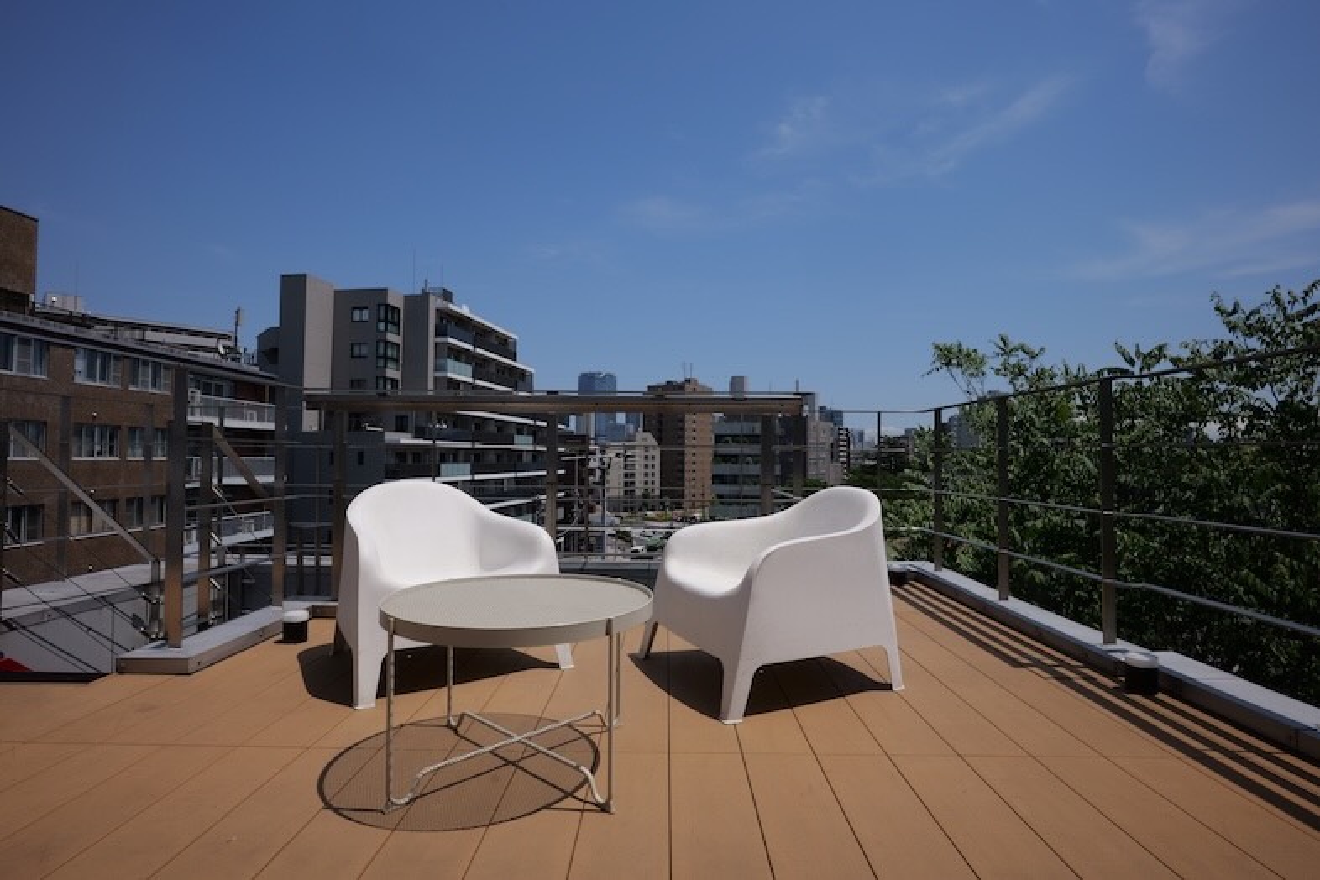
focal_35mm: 18
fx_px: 660
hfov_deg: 90.0
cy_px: 440
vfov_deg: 67.4
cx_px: 660
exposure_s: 1/74.6
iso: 100
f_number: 22
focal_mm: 18
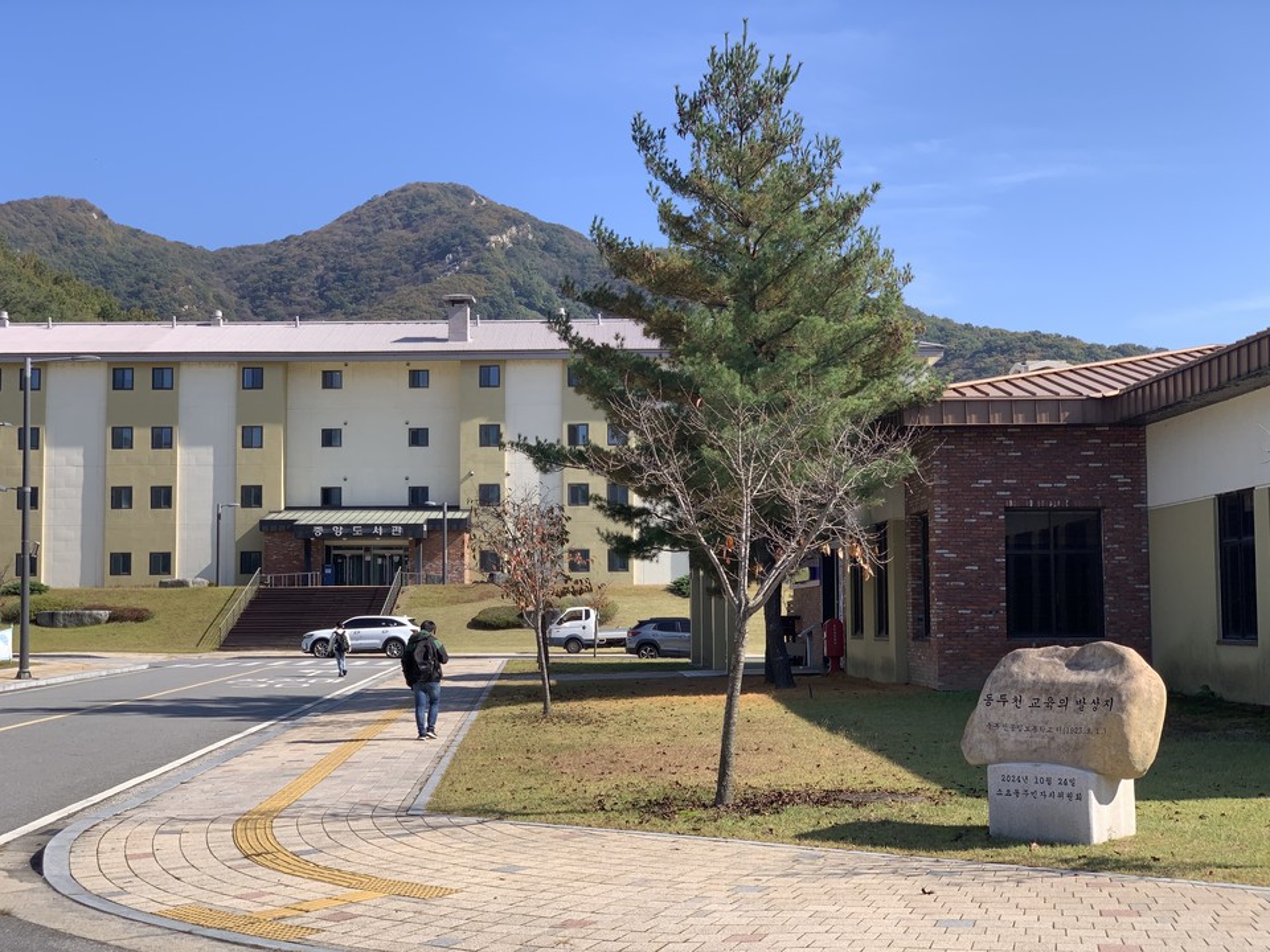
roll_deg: -0.1
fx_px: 1908
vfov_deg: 28.0
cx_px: 635
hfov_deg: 36.8
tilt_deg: +4.4
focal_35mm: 52
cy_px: 476
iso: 16
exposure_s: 1/510
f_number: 2.4
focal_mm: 6
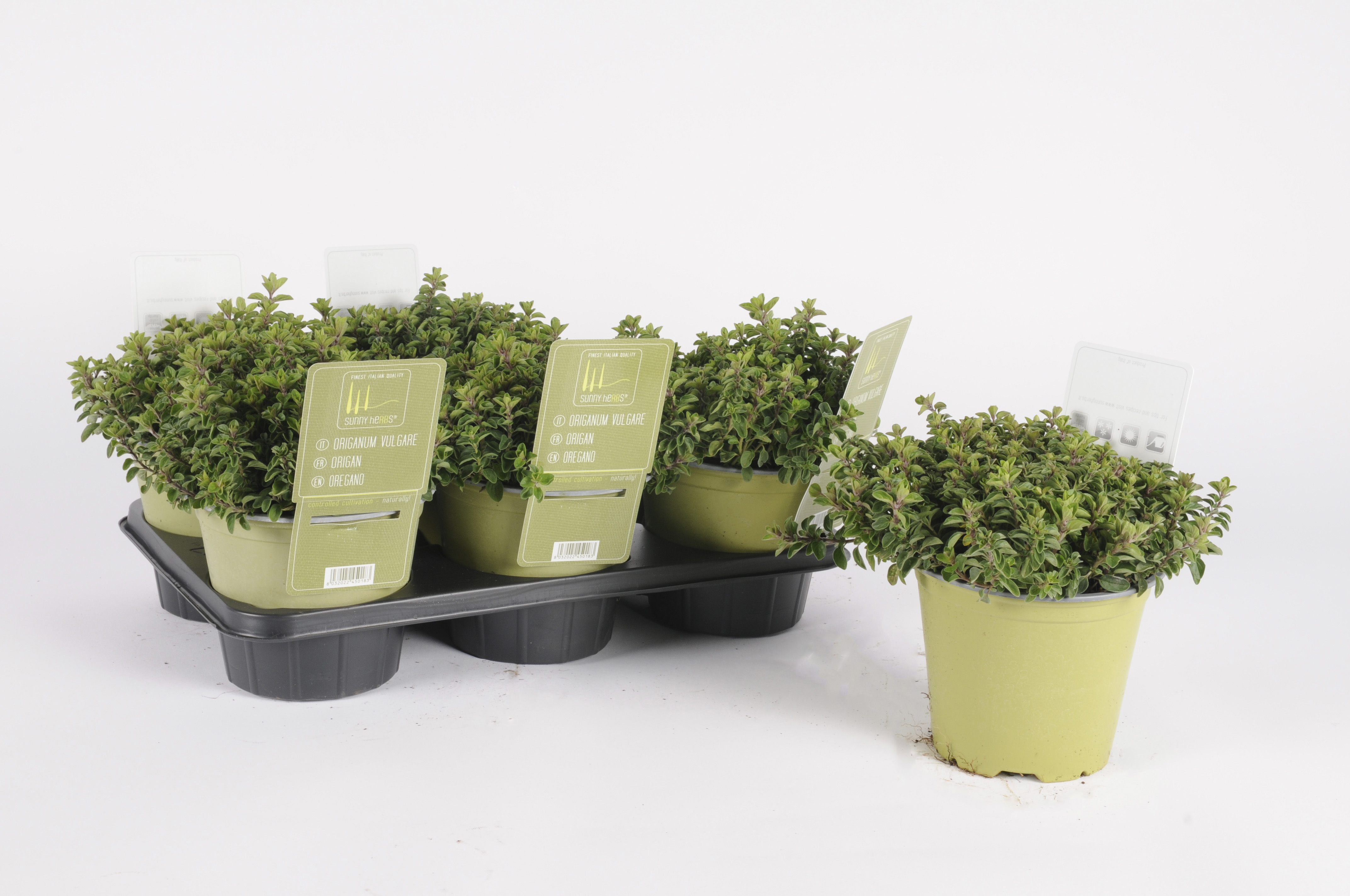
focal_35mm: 57
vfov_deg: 23.7
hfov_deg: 35.1
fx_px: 2135
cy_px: 448
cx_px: 675
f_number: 16
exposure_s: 1/200
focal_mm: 38
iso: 200
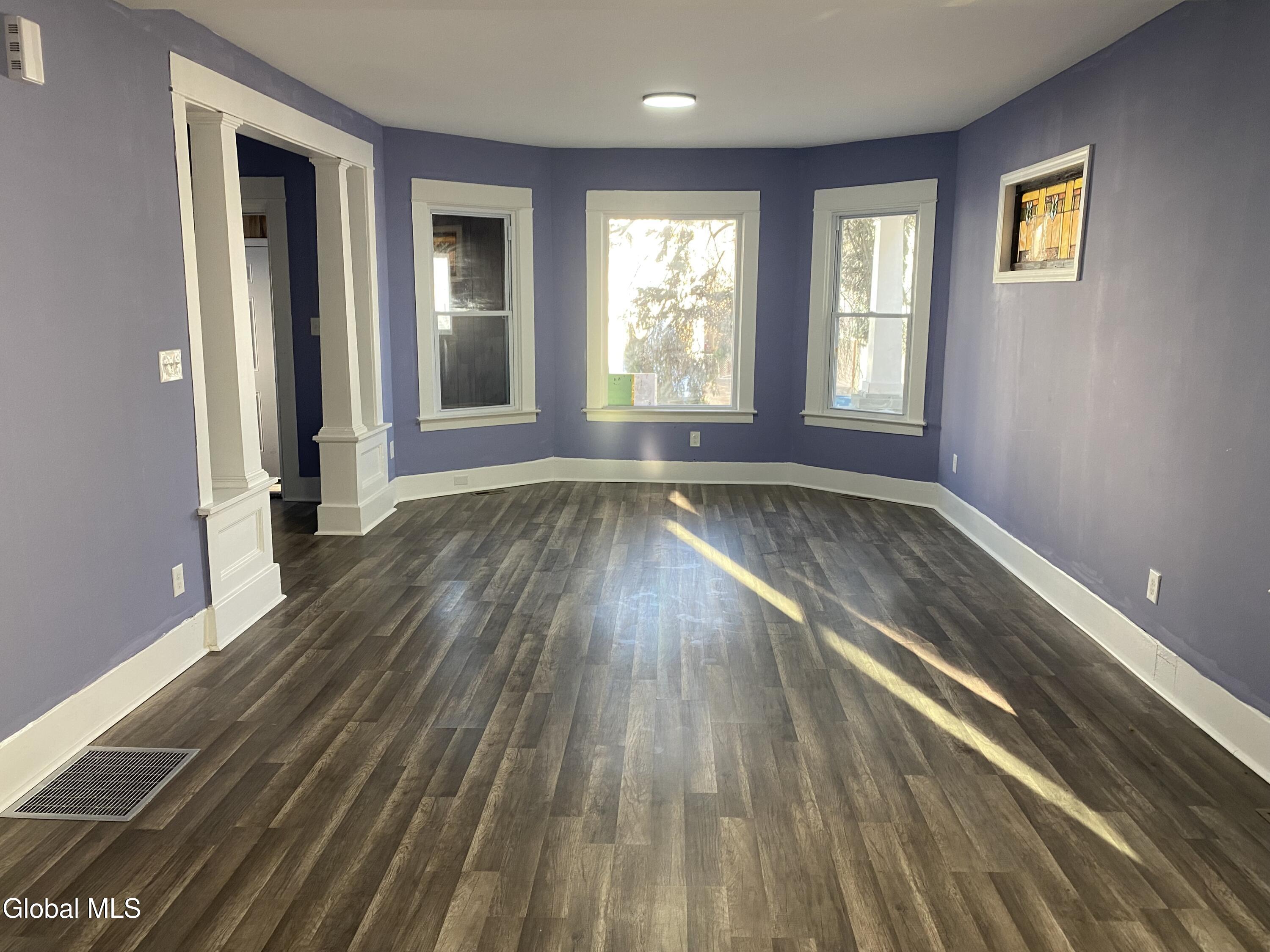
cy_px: 476
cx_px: 635
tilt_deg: -11.8
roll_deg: +0.2
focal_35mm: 26
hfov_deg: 67.3
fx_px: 954
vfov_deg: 53.1
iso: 100
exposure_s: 1/60
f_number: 1.8
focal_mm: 4.25
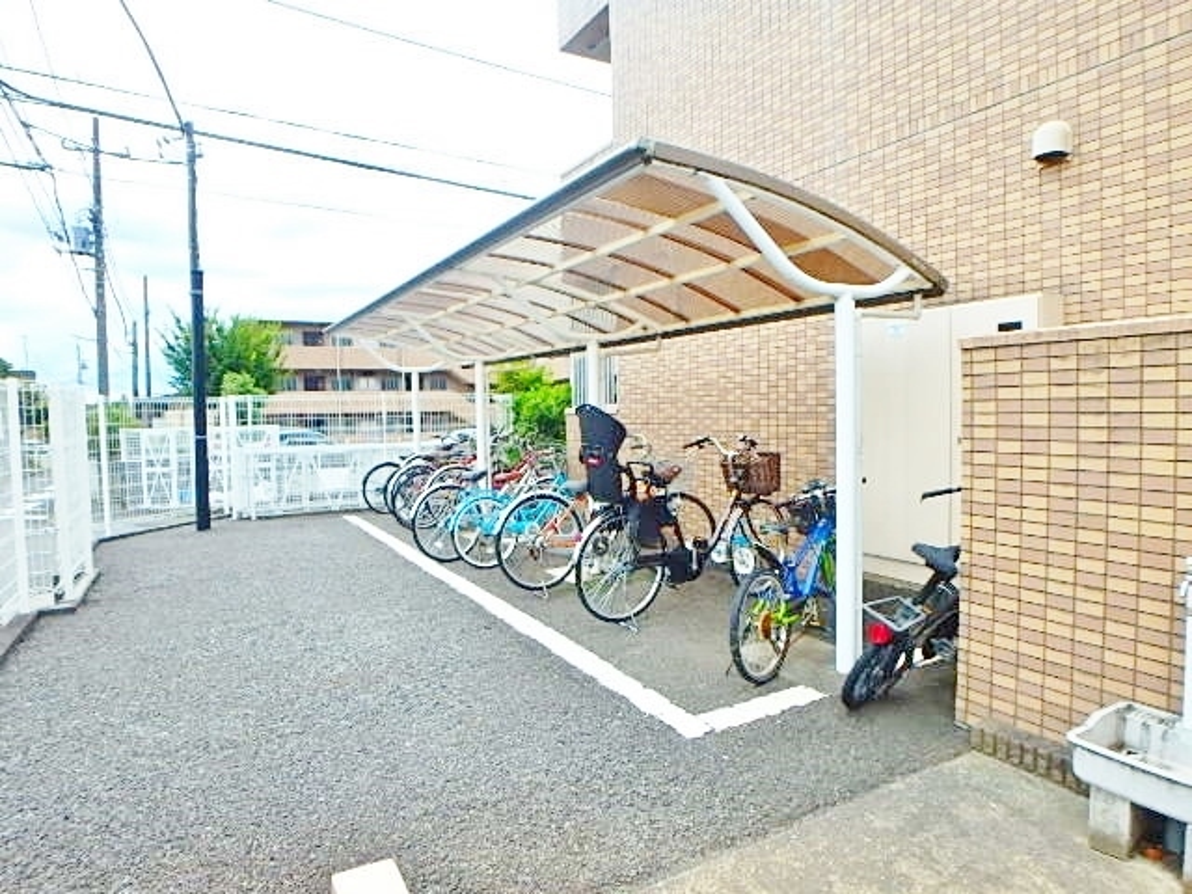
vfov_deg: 63.4
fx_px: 723
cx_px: 596
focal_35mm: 21
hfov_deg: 79.0
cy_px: 447
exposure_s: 1/400
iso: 125
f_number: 3.5
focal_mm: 3.7
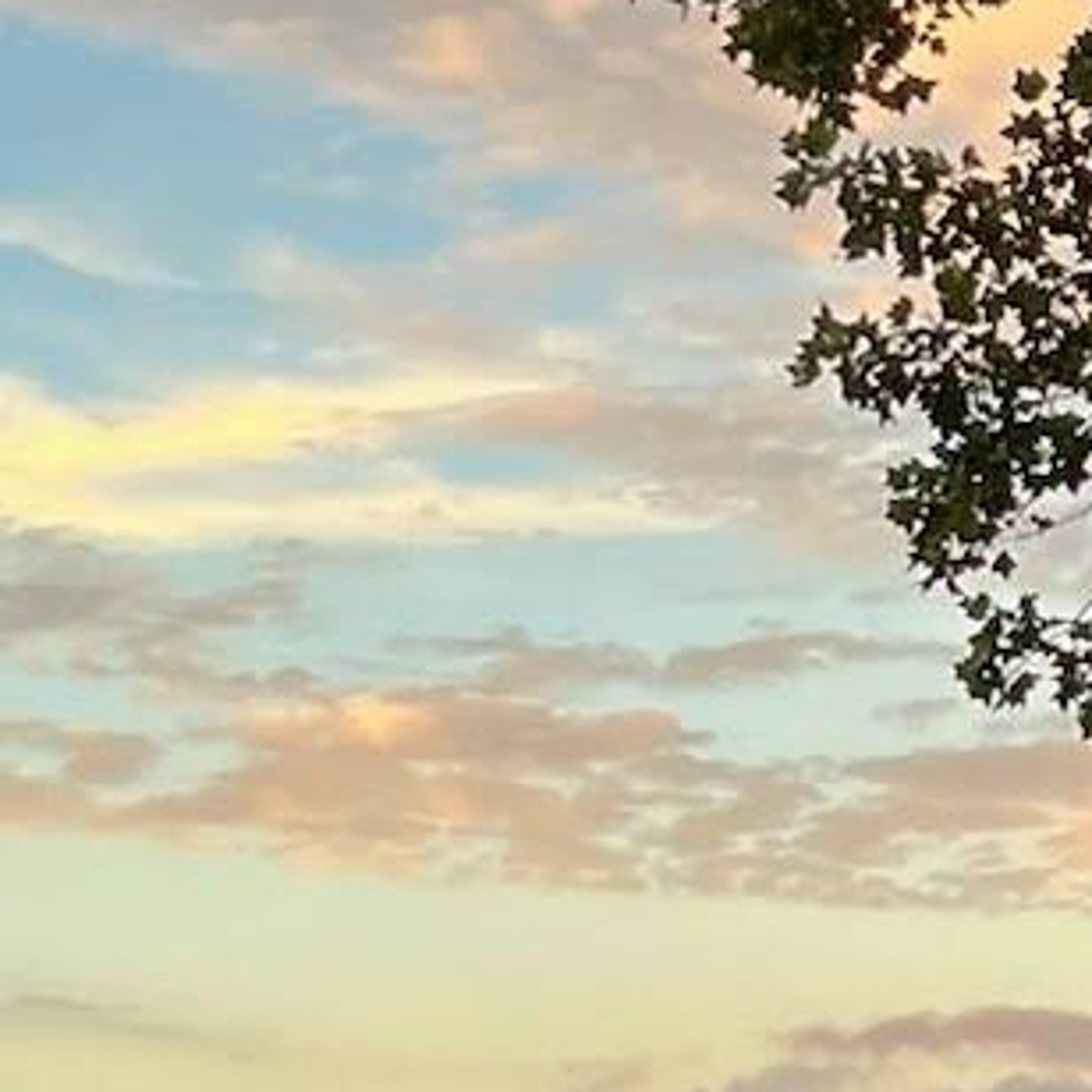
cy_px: 1237
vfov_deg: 11.2
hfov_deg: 10.4
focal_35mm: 153
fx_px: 5461
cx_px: 2241
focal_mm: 5.1
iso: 50
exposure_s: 1/122
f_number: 1.6
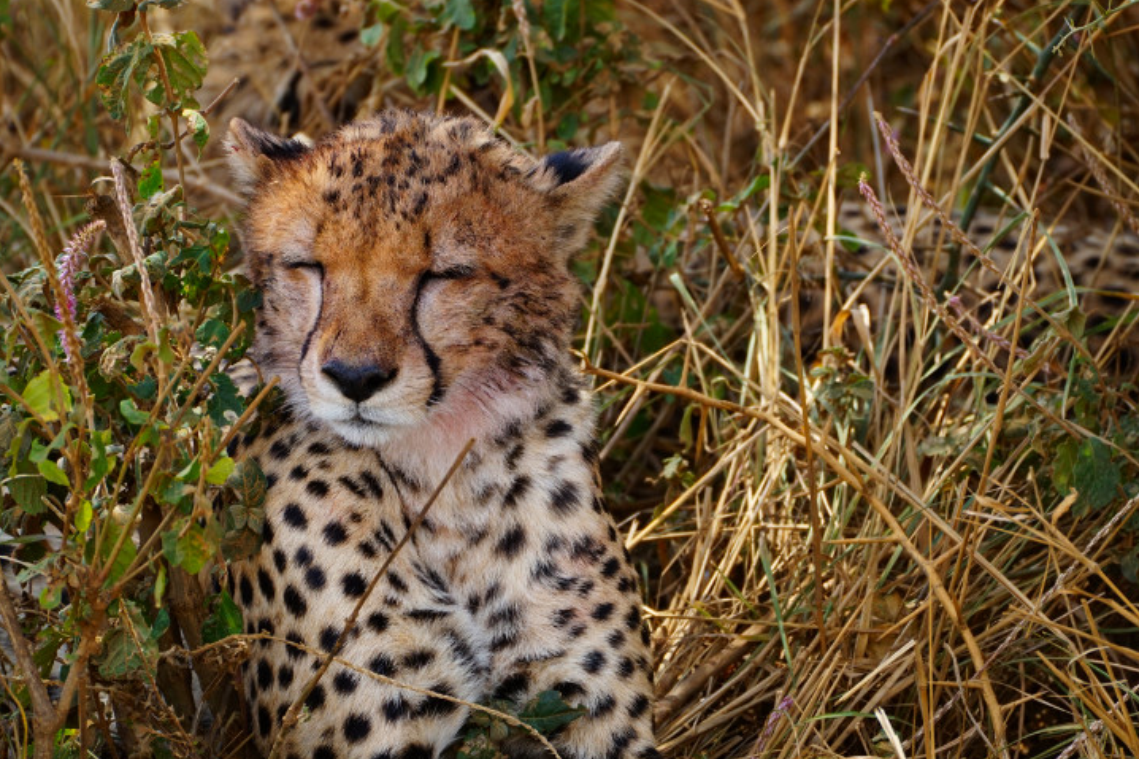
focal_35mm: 388
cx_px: 577
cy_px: 377
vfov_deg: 3.5
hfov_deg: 5.3
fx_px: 12270
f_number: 5.6
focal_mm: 232
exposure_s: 1/400
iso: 320
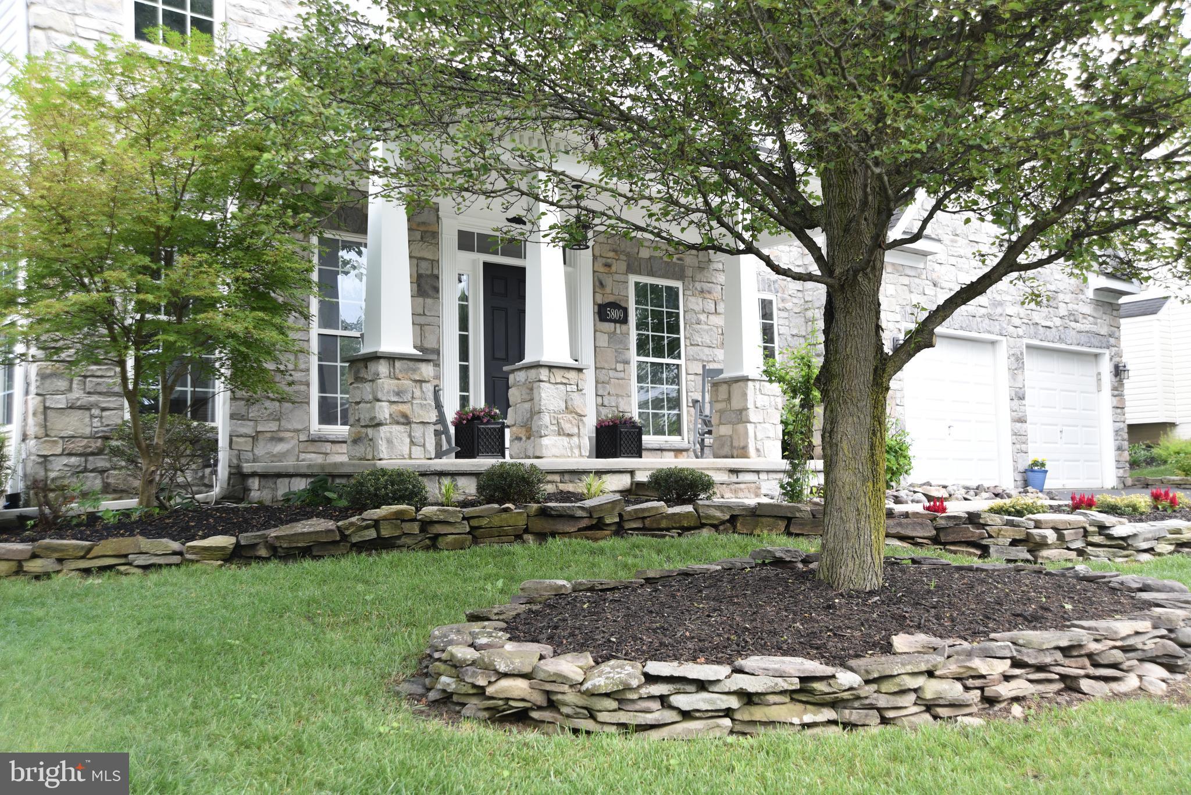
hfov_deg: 54.4
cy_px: 398
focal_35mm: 35
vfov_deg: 37.9
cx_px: 596
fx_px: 1158
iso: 400
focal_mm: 35
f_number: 5
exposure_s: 1/100
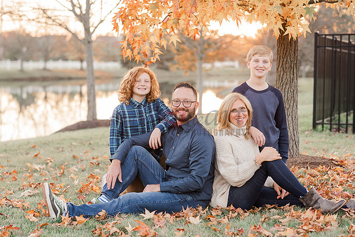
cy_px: 118
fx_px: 838
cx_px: 178
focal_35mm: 85
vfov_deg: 16.1
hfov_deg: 23.9
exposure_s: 1/250
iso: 500
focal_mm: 85
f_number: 3.2
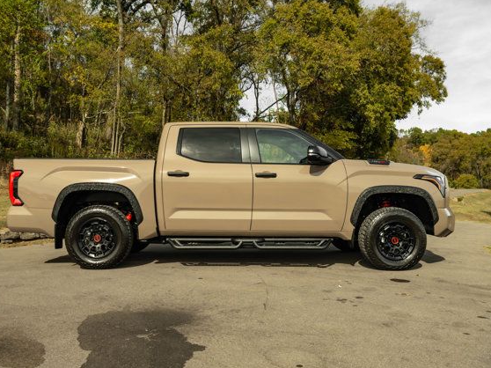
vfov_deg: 44.1
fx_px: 454
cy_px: 184
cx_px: 230
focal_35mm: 32
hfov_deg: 56.8
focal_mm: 29
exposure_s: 1/800
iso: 640
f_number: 7.1
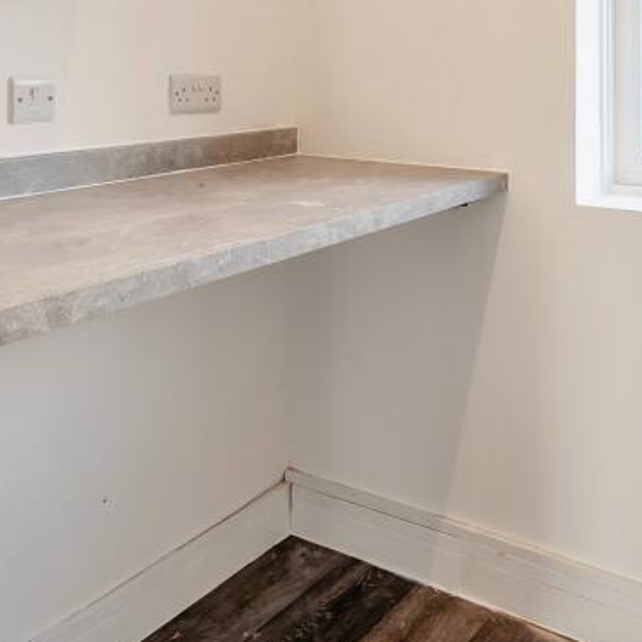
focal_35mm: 38
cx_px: 409
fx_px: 797
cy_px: 63
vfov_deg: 40.5
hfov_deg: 43.4
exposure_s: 1/40
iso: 100
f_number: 8
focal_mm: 16
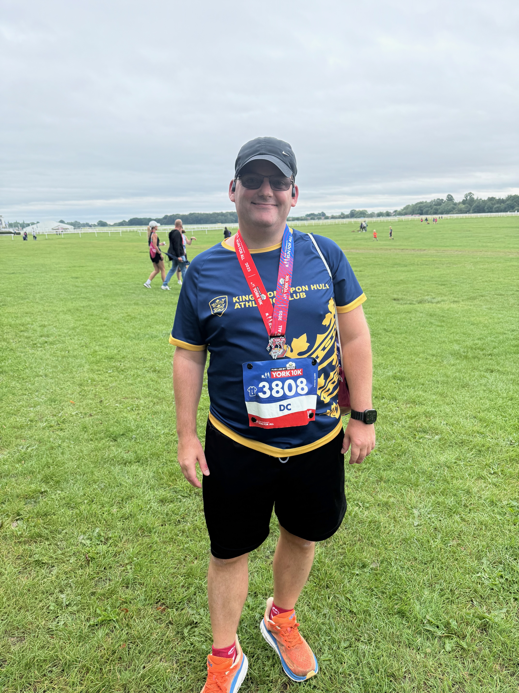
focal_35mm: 24
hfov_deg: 56.8
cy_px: 346
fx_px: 480
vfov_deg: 71.6
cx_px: 260
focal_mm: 6.76
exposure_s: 1/1522
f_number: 1.78
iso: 100
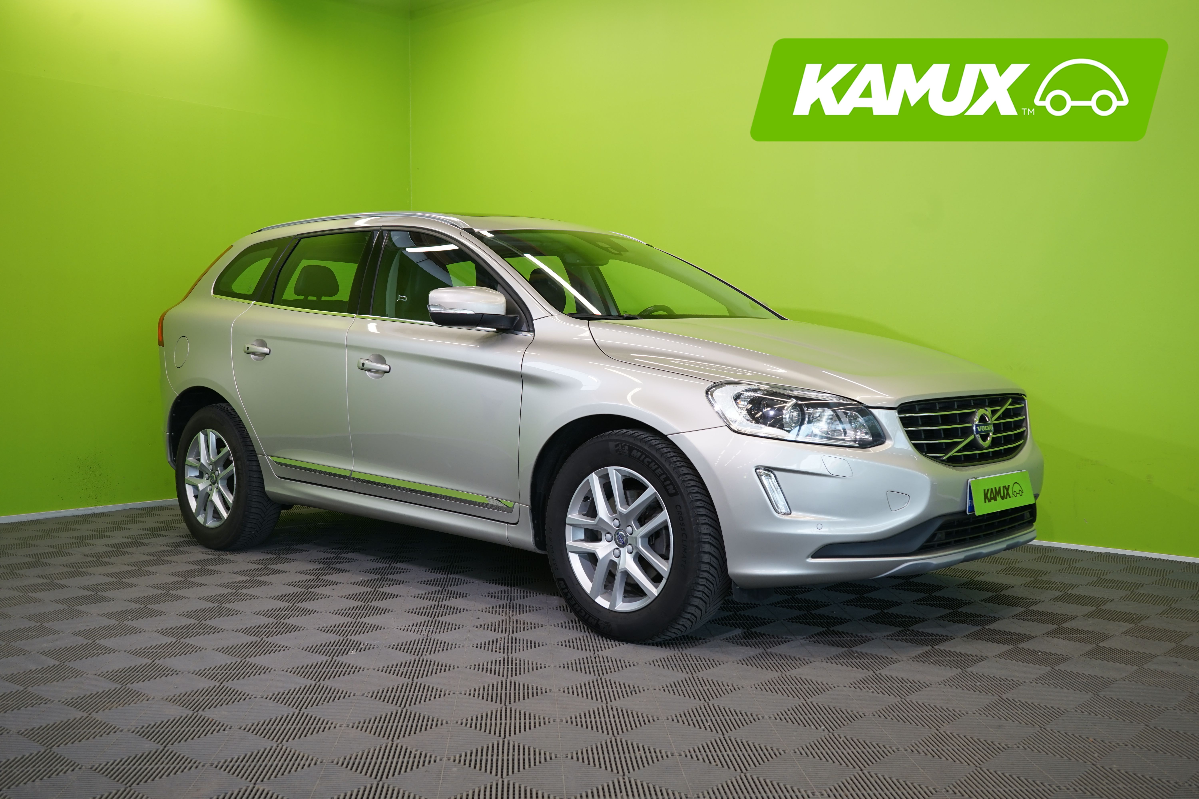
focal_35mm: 35
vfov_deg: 37.9
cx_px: 600
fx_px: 1166
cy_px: 400
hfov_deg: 54.4
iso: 400
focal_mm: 35
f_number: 6.3
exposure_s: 1/40
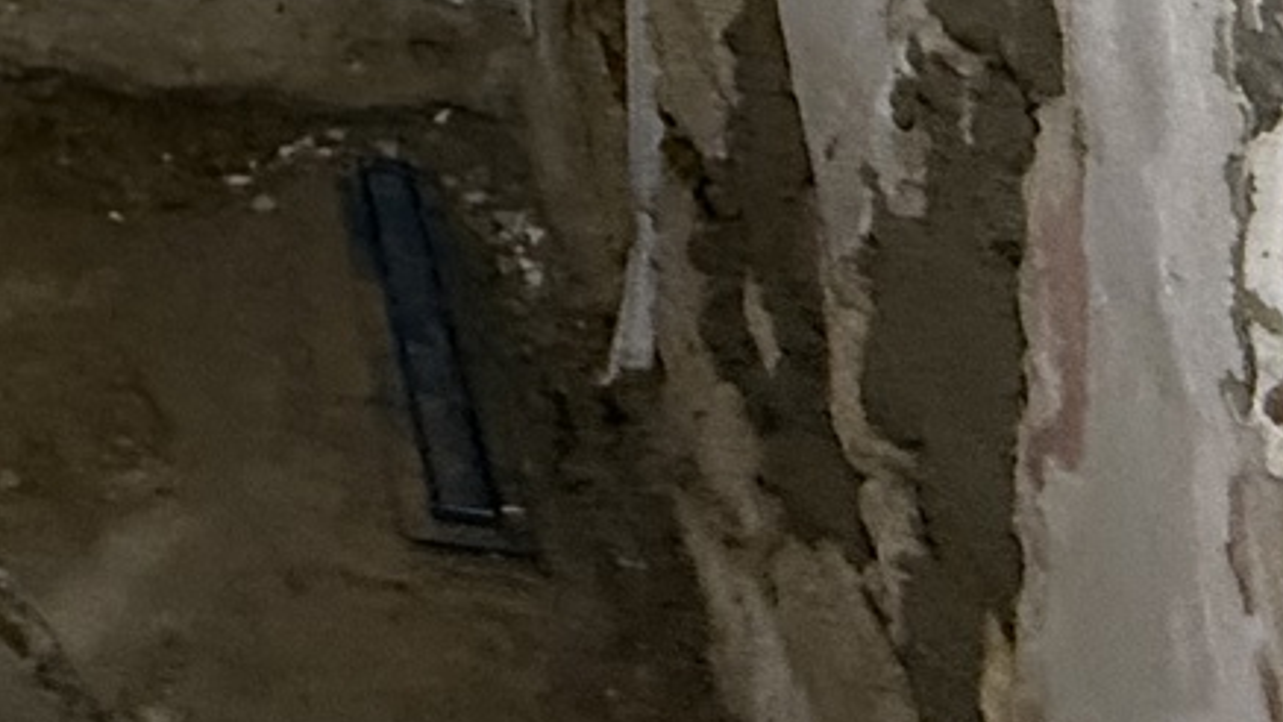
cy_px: -1021
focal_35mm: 67
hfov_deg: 24.8
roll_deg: +1.2
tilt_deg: -1.4
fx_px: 2280
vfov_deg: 13.3
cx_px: -599
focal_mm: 2.22
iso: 400
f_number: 2.2
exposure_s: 1/60
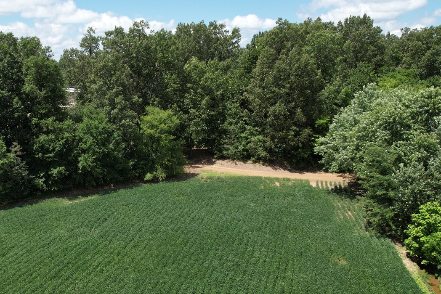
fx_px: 417
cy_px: 189
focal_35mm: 34
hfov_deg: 55.1
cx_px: 162
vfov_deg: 38.6
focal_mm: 8.38
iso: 100
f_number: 2.8
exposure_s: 1/1250
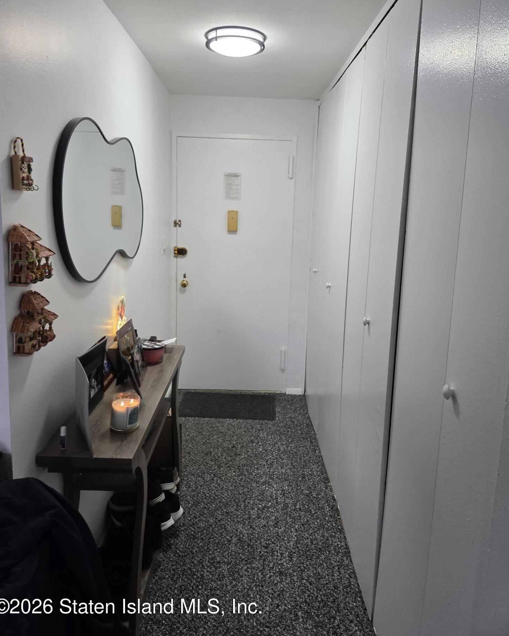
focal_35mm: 25
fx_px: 471
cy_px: 285
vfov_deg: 67.9
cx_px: 258
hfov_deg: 56.8
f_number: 1.8
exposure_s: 1/120
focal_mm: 5.4
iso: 200
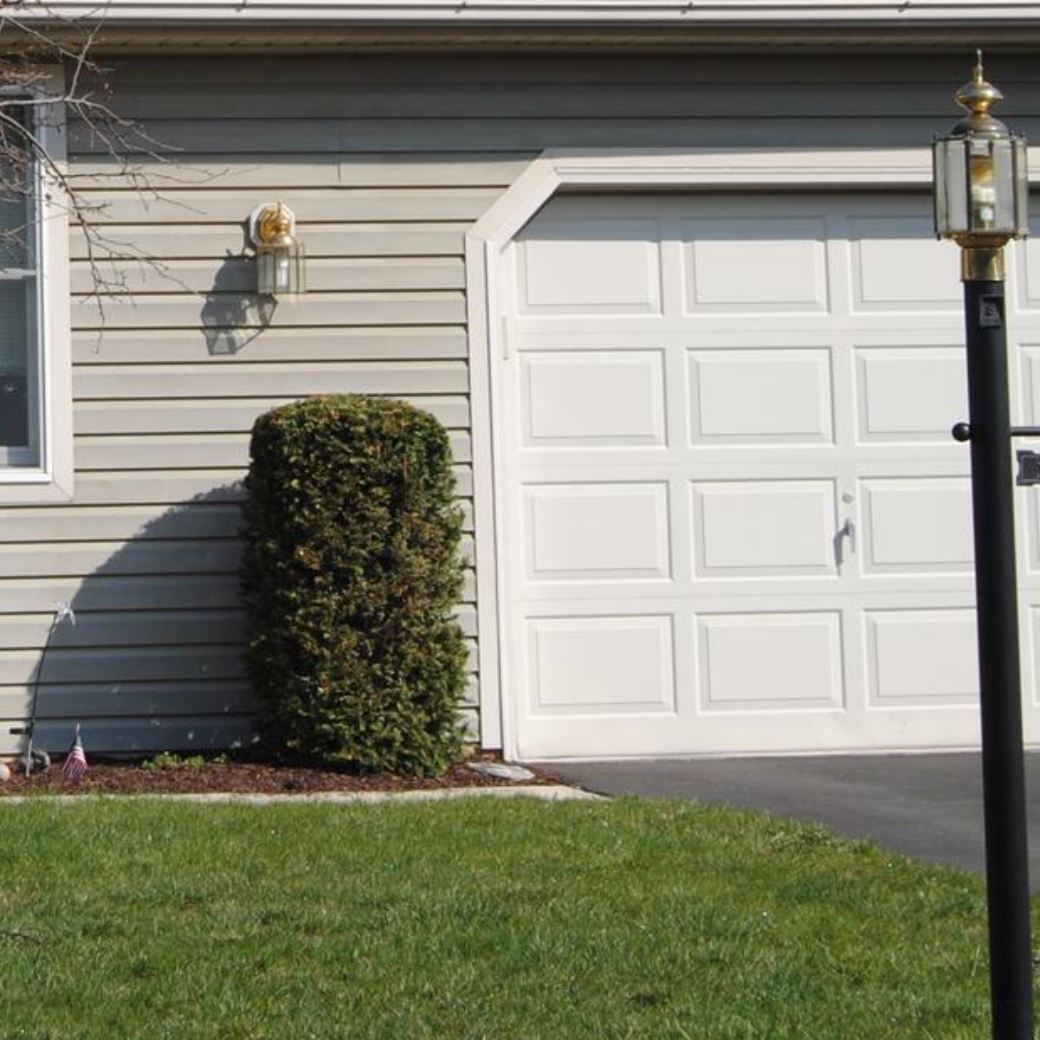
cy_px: -91
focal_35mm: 135
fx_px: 4589
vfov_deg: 12.7
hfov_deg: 12.7
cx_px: -59
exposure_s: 1/320
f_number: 9
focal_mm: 32
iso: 100
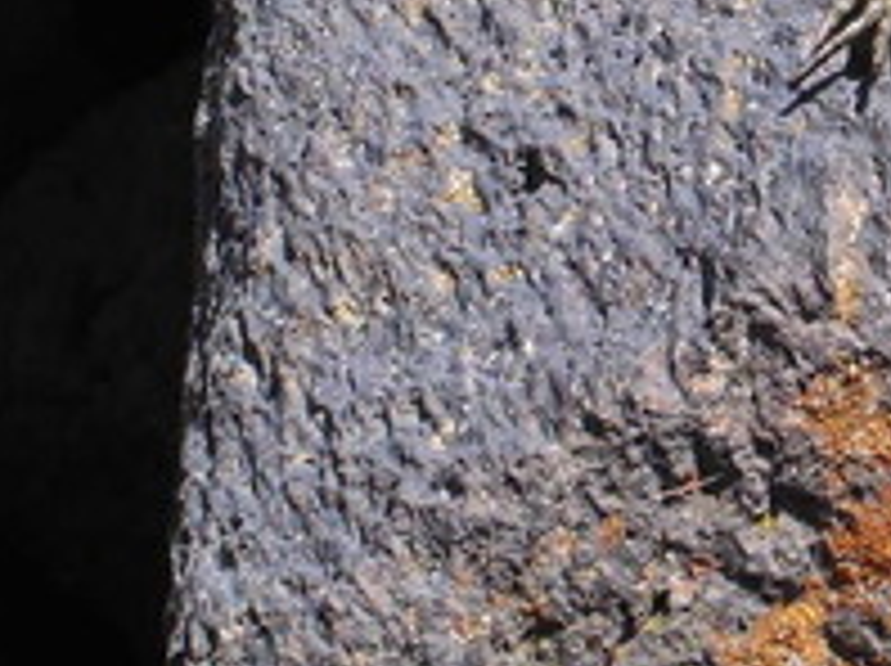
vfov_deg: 5.1
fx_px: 7481
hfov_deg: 6.8
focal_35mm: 291
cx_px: 990
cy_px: -34
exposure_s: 1/298
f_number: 4.9
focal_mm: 17.4
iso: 100
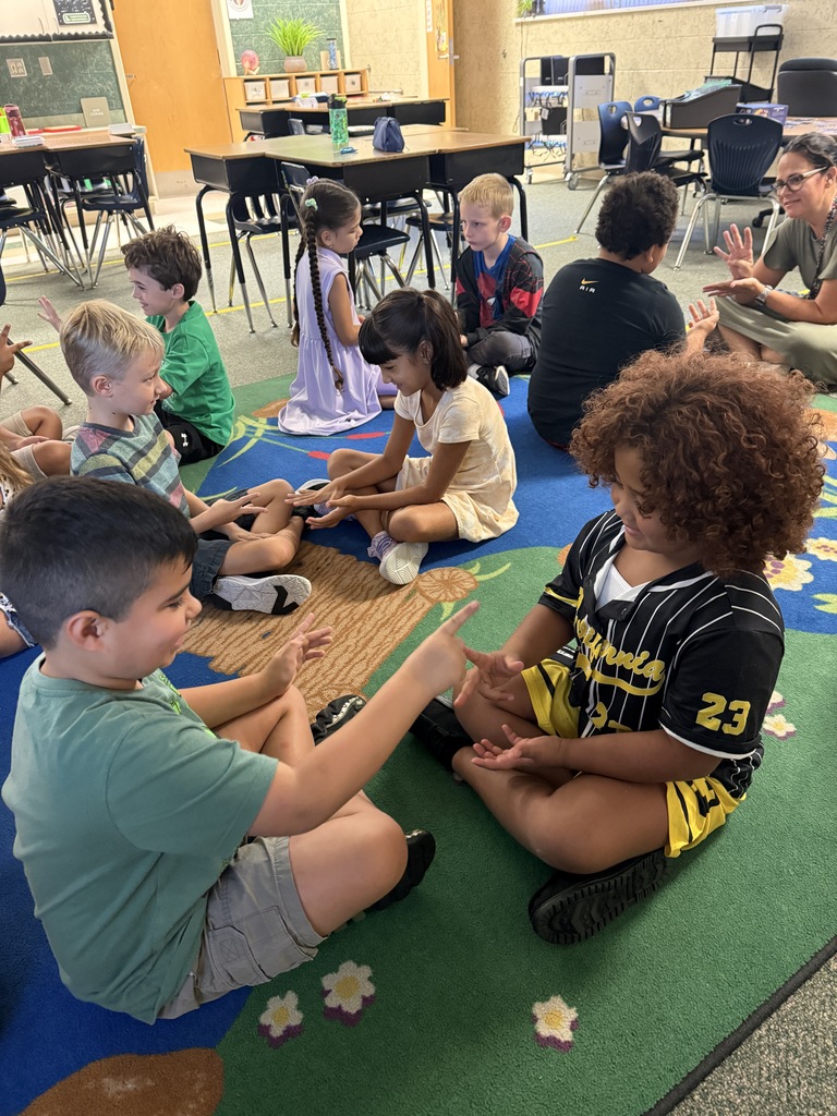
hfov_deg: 56.8
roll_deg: +2.7
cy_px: 558
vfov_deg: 71.6
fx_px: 774
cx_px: 418
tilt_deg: -32.9
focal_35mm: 24
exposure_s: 1/40
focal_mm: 6.76
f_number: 1.78
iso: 800
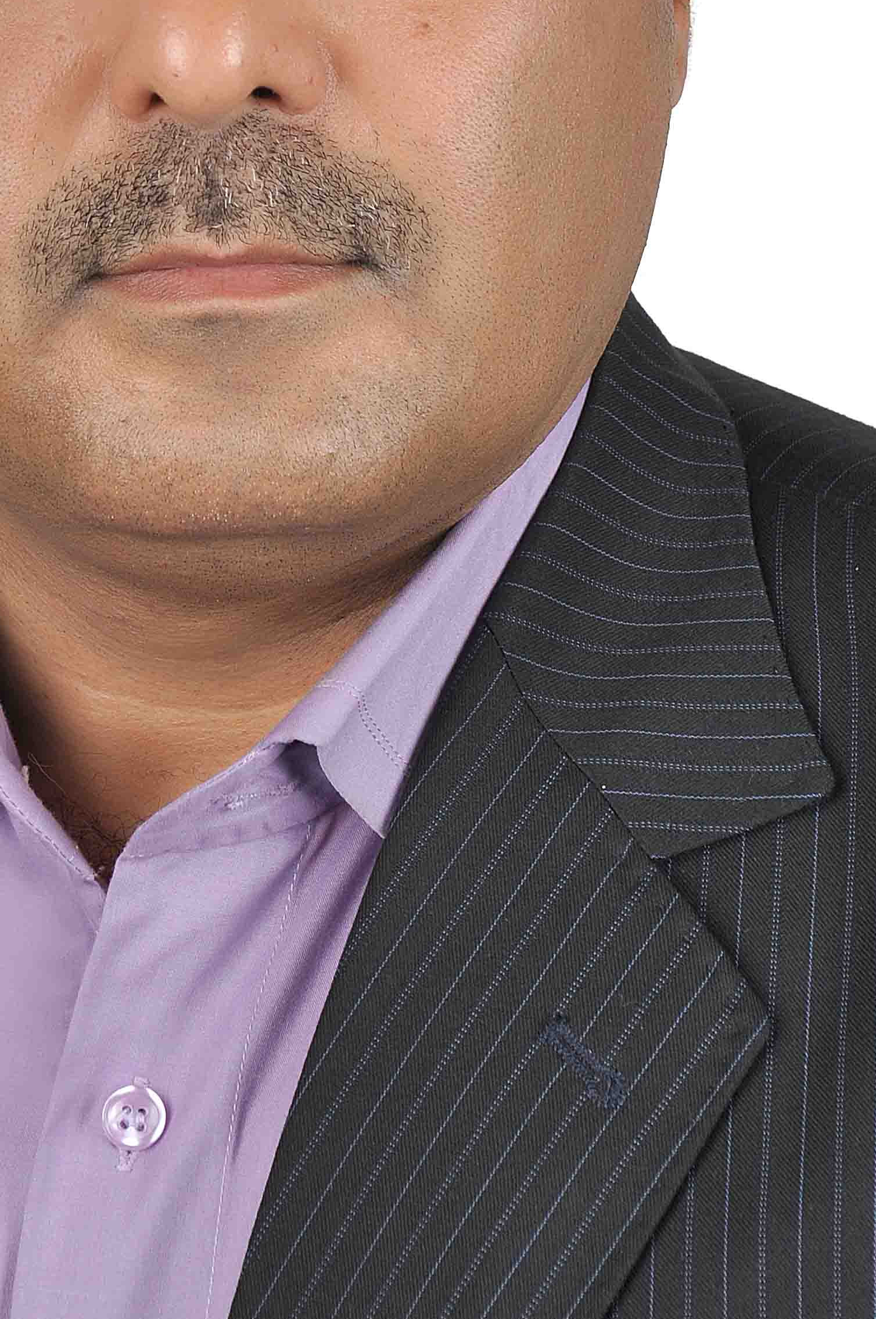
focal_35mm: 255
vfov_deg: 8.1
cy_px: 151
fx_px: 9330
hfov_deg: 5.4
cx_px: 204
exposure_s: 1/60
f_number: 11
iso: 200
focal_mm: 90
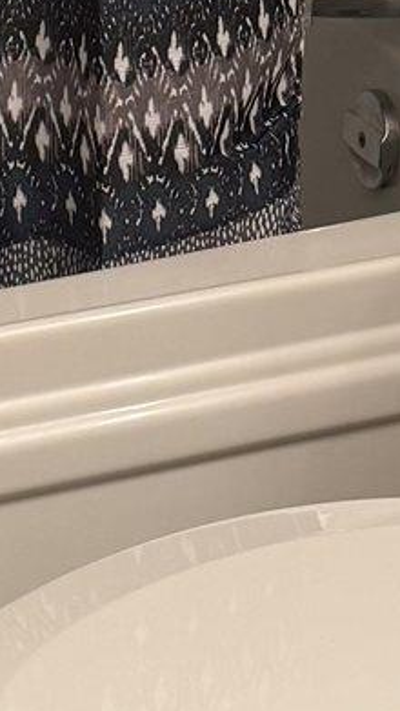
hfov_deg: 7.9
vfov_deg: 12.9
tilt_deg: -9.2
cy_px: -489
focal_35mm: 154
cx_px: 276
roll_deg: -0.2
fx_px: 2903
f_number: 1.78
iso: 160
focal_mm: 6.76
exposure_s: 1/60
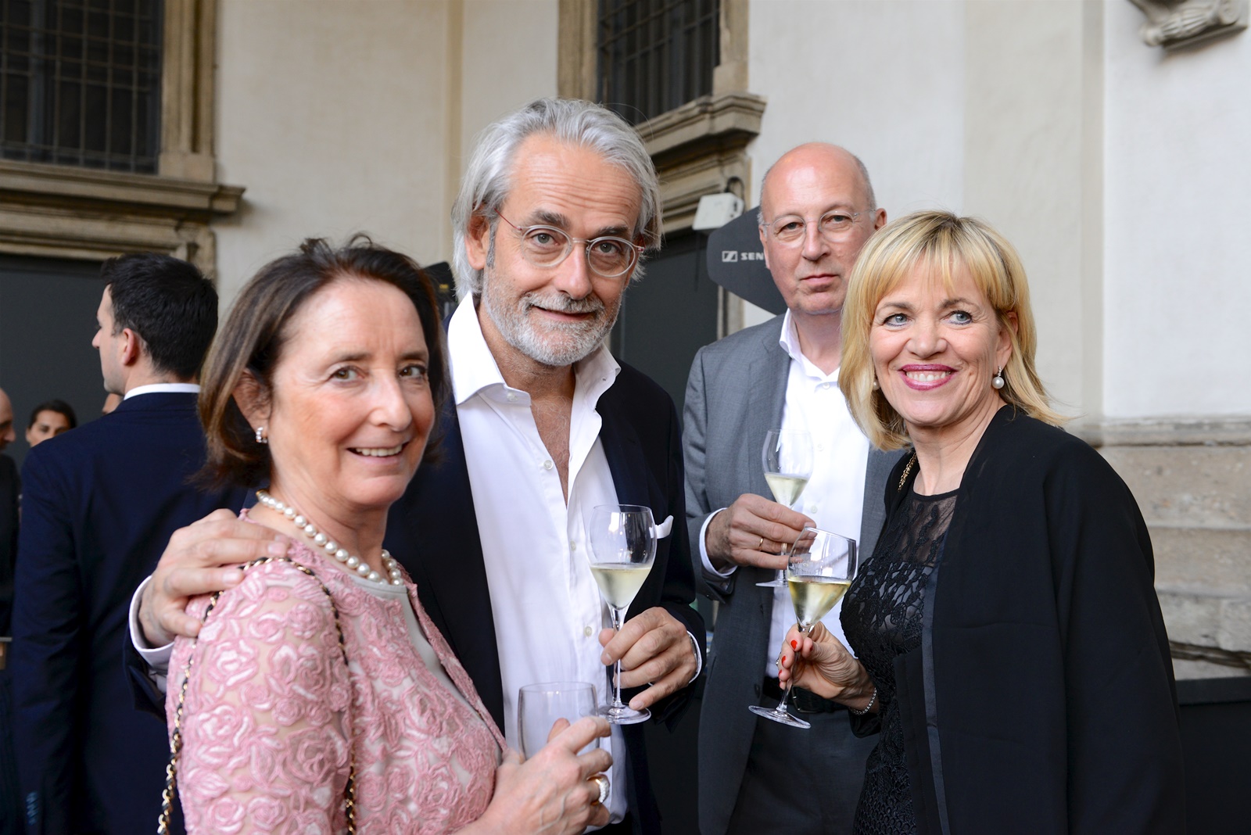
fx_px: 1321
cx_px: 626
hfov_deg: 50.7
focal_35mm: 38
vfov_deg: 35.1
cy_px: 418
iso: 1000
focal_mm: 38
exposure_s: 1/60
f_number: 4
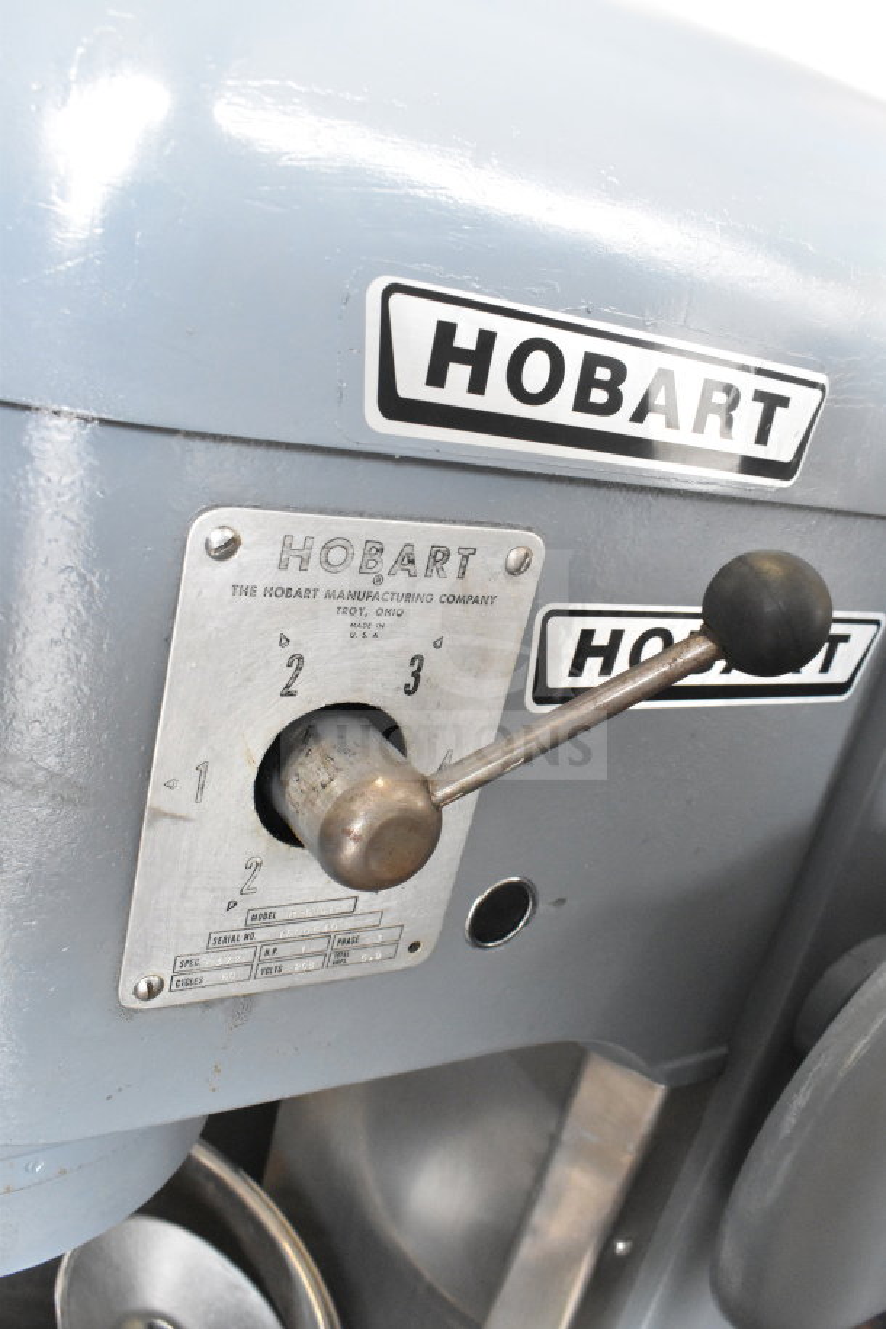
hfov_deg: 43.6
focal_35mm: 30
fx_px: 1107
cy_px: 664
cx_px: 443
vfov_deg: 61.9
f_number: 7.1
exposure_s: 1/200
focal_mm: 20
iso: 6400
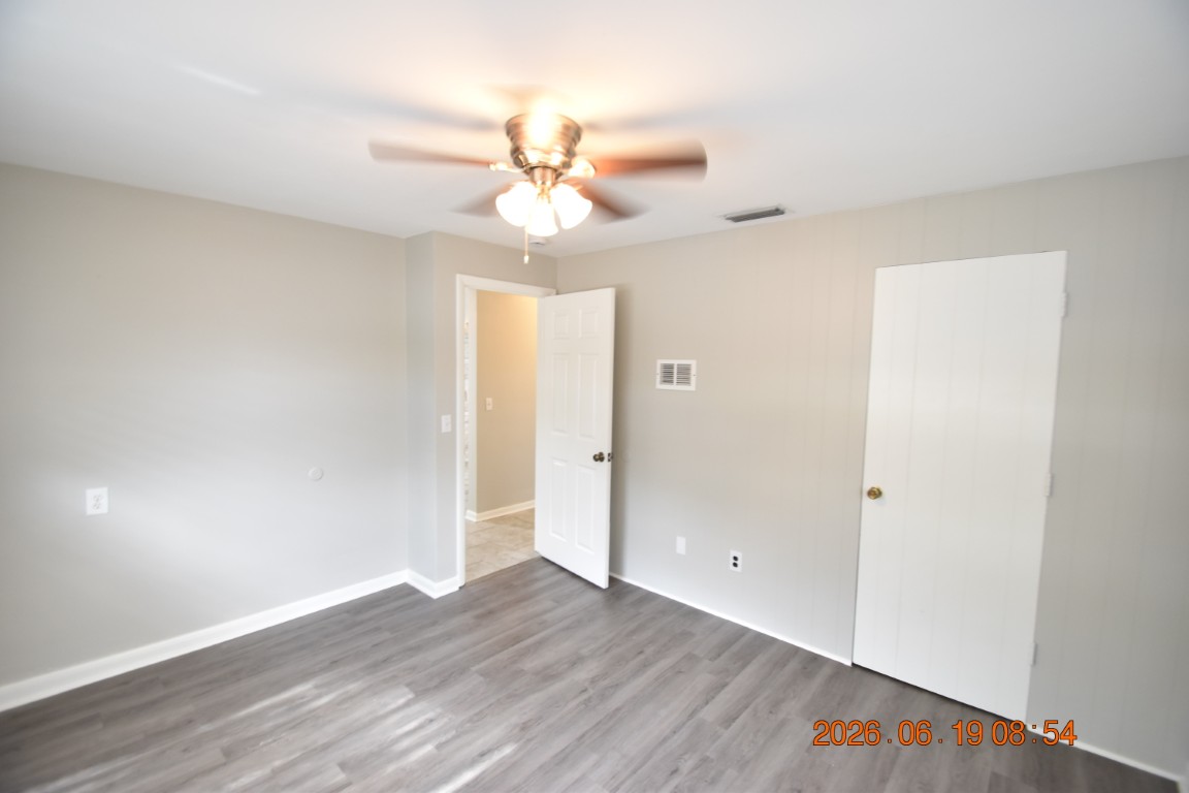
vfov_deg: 77.3
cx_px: 594
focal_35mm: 15
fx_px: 495
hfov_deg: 100.4
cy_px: 396
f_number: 3.5
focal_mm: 10
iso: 800
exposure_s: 1/30
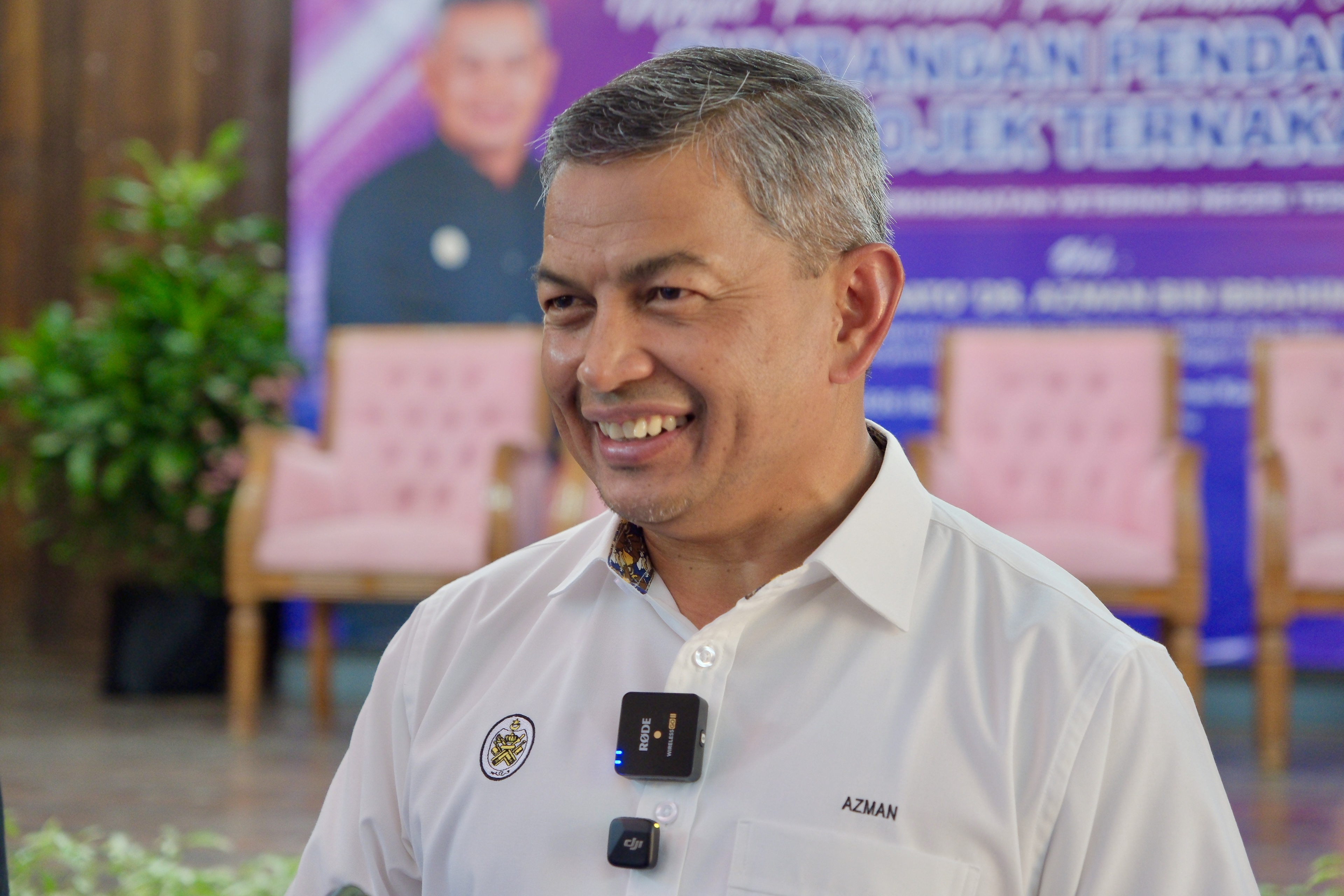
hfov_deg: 29.7
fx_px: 2538
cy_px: 448
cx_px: 672
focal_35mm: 68
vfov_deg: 20.0
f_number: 2.8
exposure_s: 1/70
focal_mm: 45.5
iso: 1250
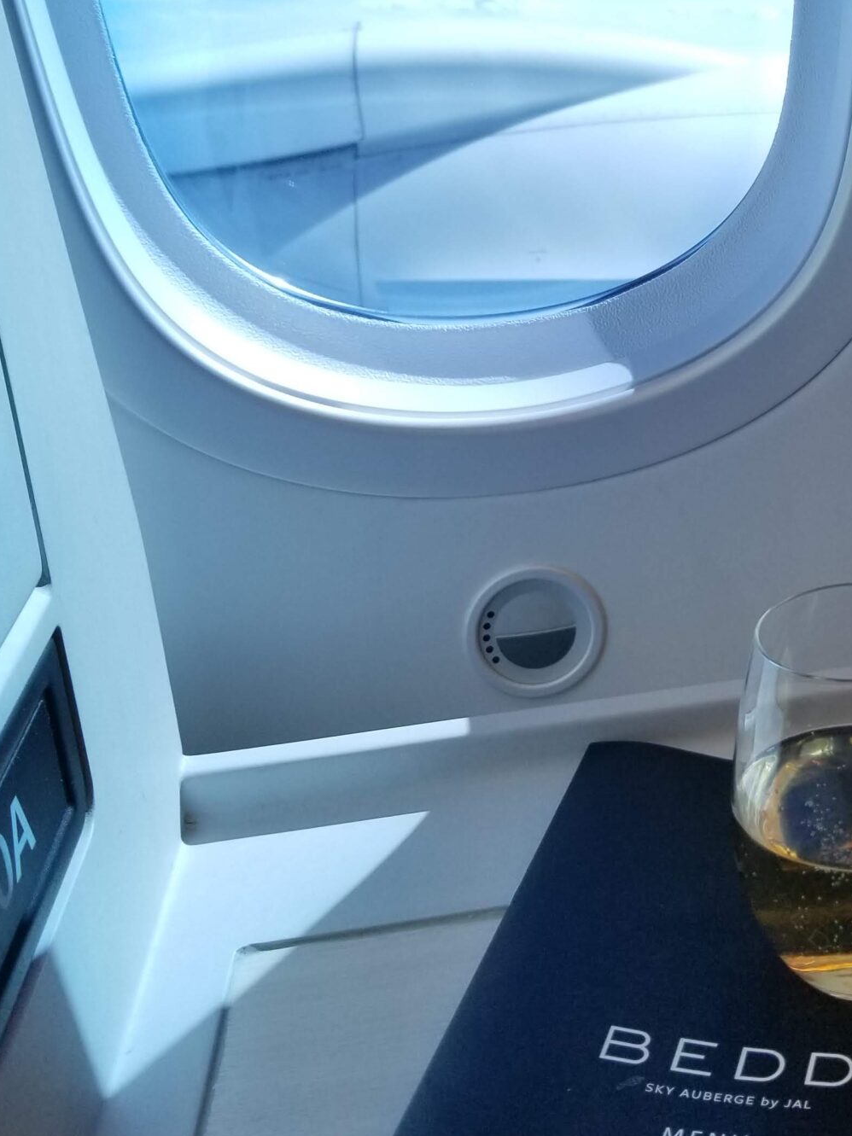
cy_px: 354
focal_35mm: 50
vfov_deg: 37.7
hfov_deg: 28.1
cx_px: 755
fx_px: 1641
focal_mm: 4.25
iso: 50
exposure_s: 1/138
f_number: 1.7
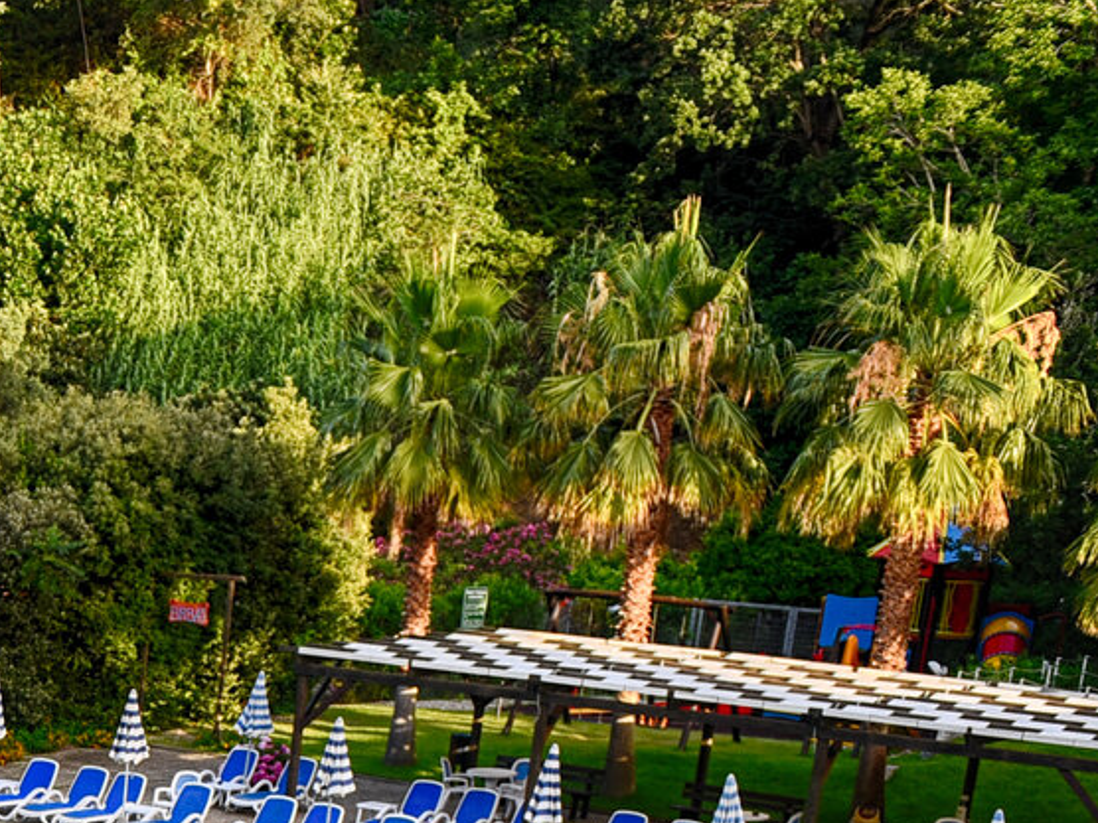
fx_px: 2696
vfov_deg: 15.8
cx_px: -626
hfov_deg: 19.5
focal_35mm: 85
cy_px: 1264
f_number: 5
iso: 100
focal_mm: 24
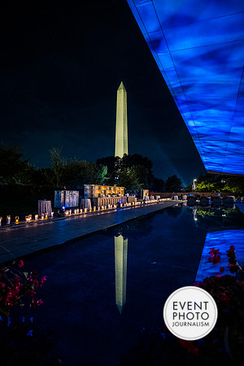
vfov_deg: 96.7
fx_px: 163
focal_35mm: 16
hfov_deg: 73.7
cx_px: 122
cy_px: 183
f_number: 2
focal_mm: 16
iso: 1400
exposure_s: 1/30
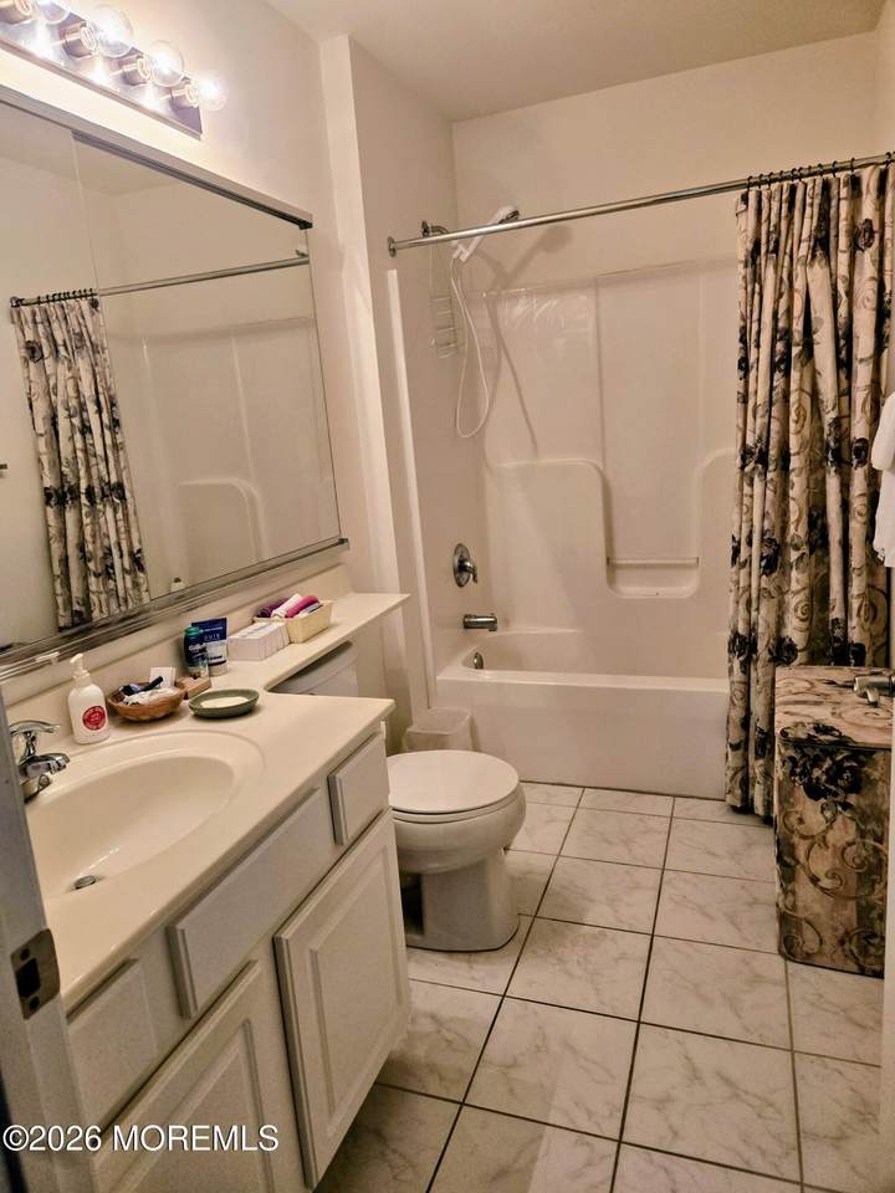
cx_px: 448
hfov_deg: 58.9
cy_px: 596
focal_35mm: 23
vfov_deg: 73.9
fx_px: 793
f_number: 1.8
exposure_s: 1/120
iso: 125
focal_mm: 5.4
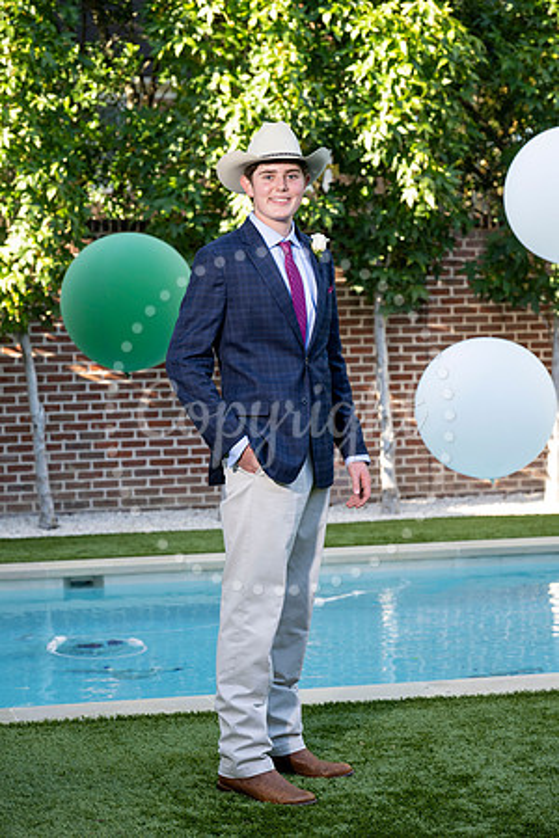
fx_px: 1933
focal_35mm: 83
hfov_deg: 16.5
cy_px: 419
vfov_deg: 24.5
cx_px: 280
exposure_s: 1/200
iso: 400
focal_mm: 83
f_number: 5
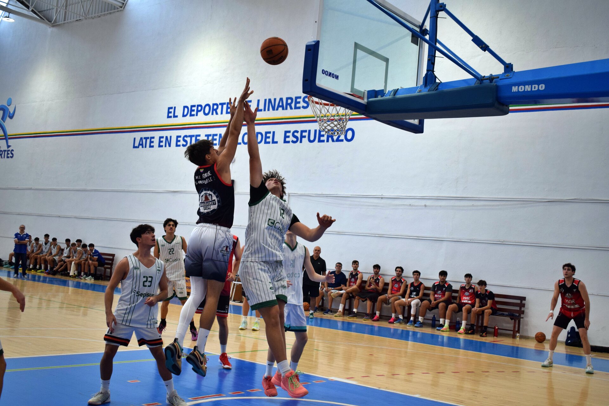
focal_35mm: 44
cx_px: 304
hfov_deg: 45.0
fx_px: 736
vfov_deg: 30.8
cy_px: 203
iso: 900
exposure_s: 1/500
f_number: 4.2
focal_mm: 29
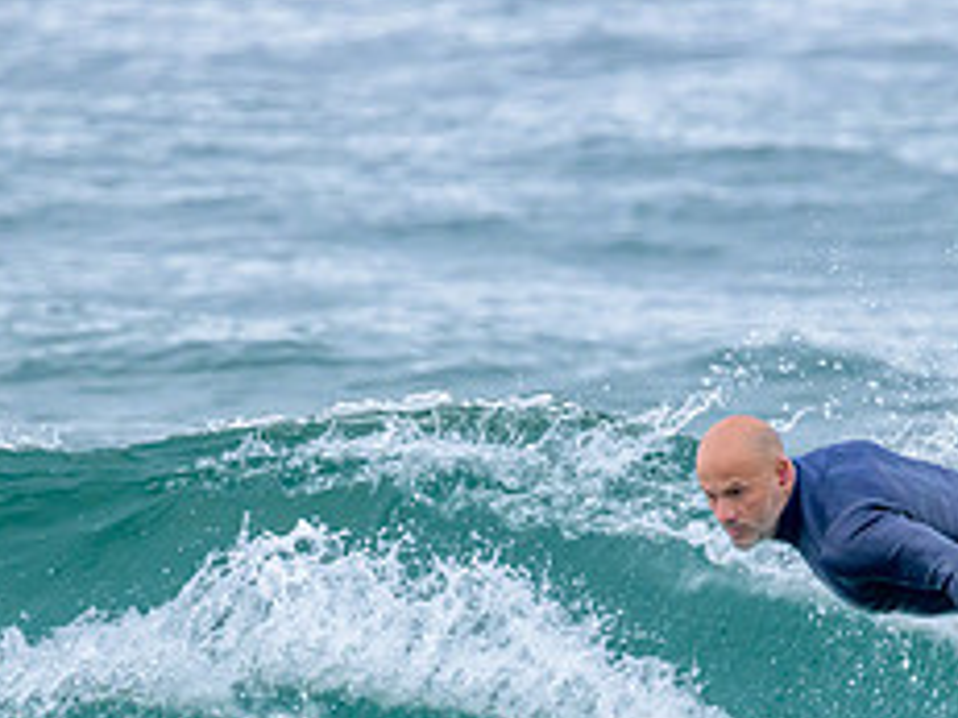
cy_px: 778
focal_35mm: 1507
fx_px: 41685
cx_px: 883
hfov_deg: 1.3
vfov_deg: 1.0
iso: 2200
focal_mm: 610
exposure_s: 1/2000
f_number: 11
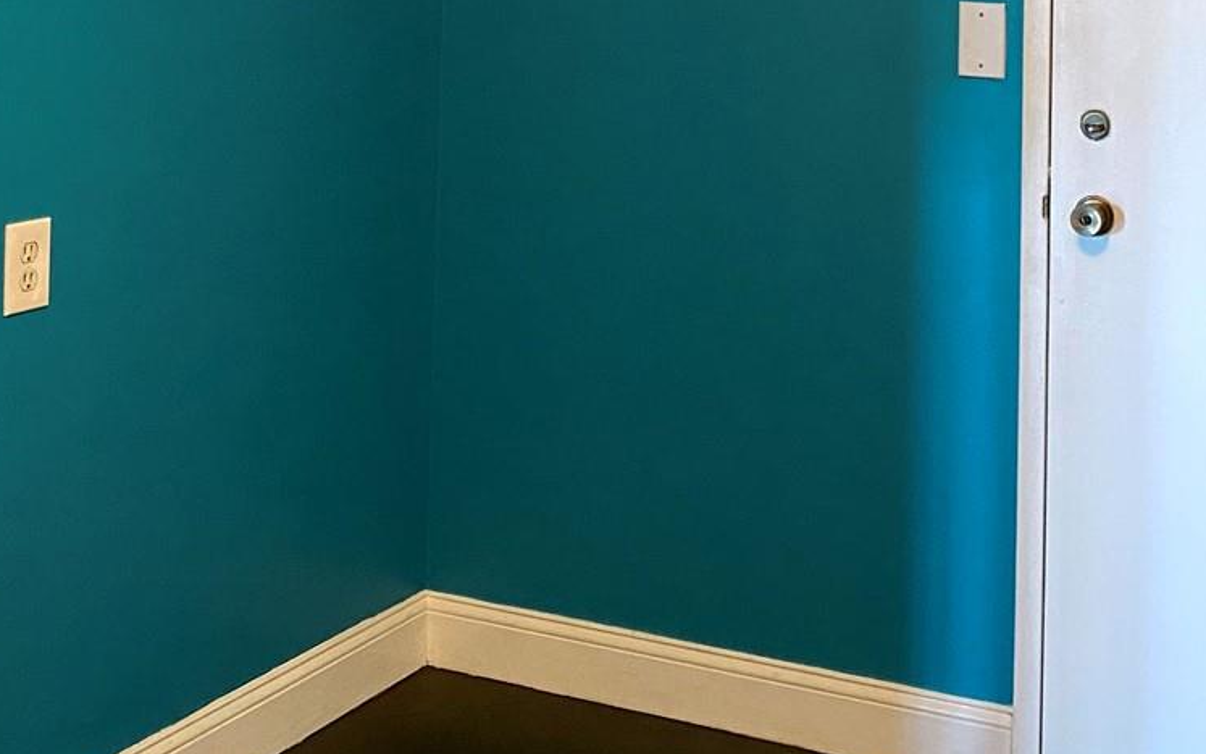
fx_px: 1939
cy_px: -121
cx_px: 752
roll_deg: -1.2
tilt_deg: -0.9
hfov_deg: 34.4
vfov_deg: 20.7
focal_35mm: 59
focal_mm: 4.25
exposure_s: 1/60
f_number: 1.8
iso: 400
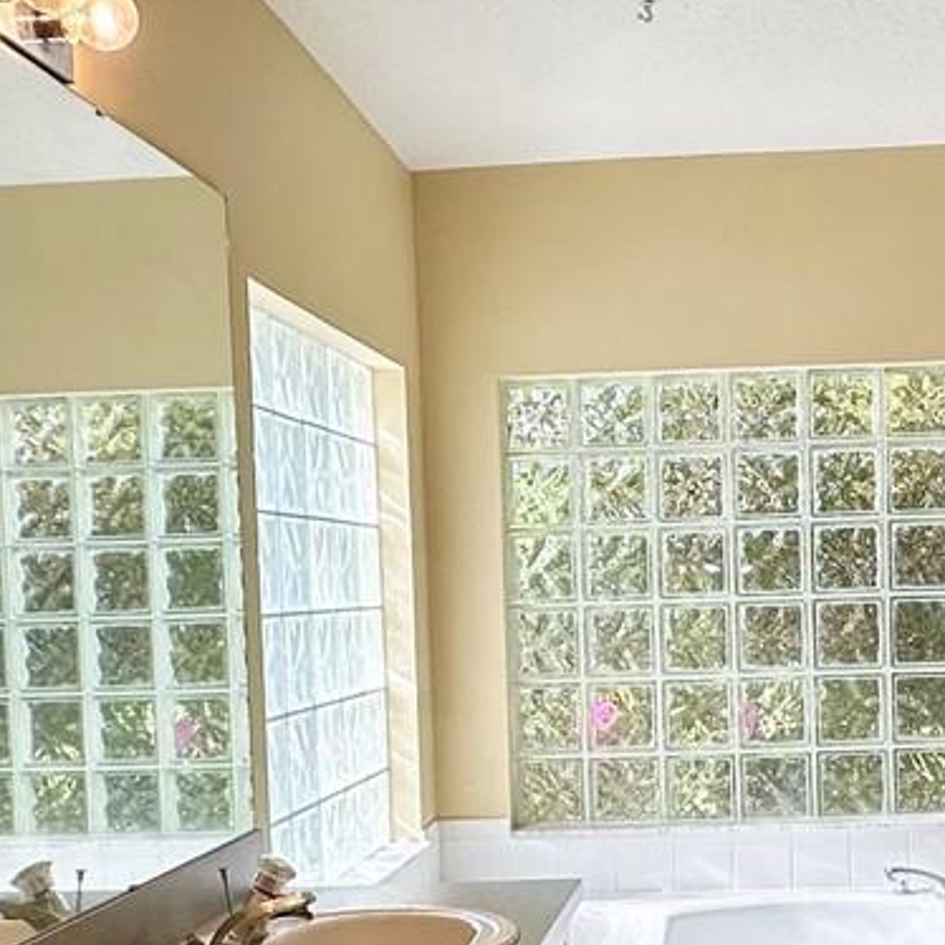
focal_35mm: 53
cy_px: 670
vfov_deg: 31.8
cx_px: 702
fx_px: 1637
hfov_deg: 31.7
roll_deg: +1.2
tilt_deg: -2.9
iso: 40
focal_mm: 2.22
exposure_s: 1/157
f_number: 2.2
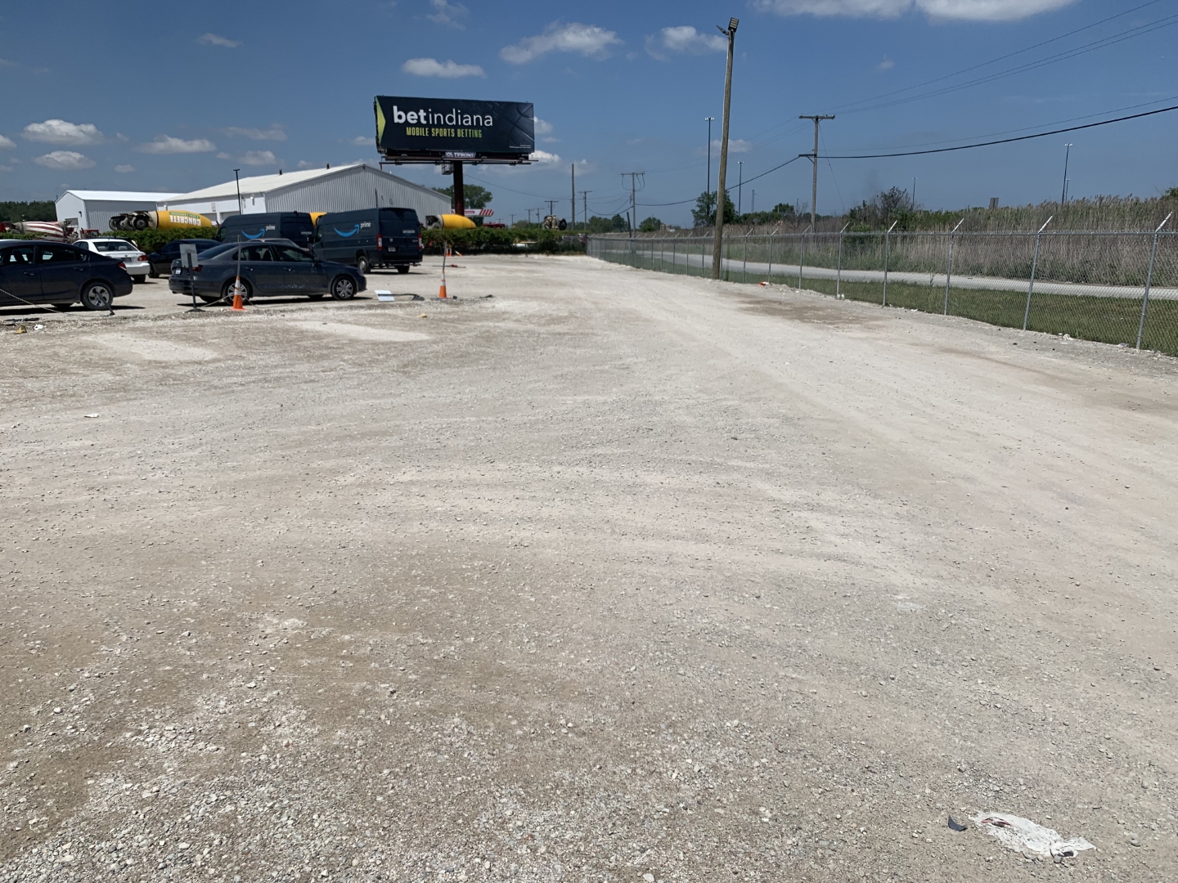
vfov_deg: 53.1
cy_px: 442
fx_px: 885
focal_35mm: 26
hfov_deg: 67.3
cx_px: 589
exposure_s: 1/6452
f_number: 1.8
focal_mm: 4.25
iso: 25
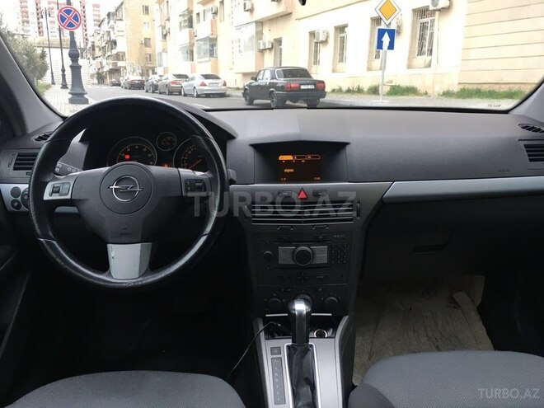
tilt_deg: -14.0
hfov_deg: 61.7
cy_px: 204
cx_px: 272
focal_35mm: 29
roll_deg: +0.5
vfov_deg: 48.2
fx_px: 456
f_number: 2.2
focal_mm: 4.15
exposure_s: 1/33
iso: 32
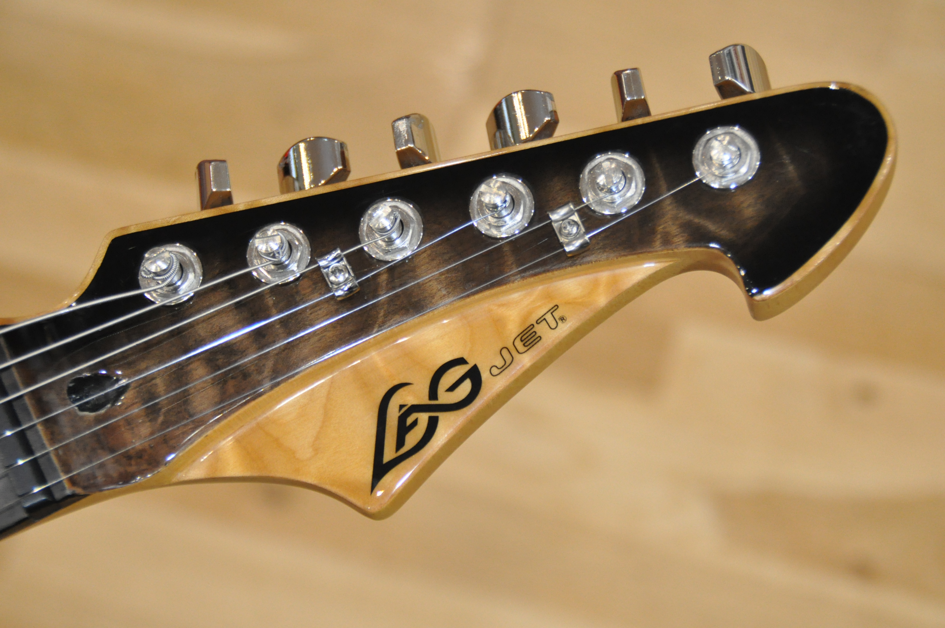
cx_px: 472
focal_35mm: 99
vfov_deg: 13.8
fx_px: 2596
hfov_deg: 20.6
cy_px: 314
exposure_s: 1/100
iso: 2000
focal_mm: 66
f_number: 5.3
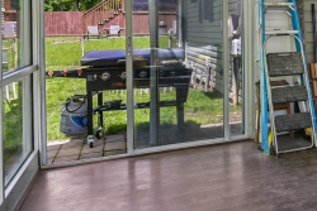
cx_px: 389
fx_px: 423
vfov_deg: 27.0
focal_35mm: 48
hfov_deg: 32.9
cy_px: 14
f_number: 8
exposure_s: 1/30
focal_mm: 16
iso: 100
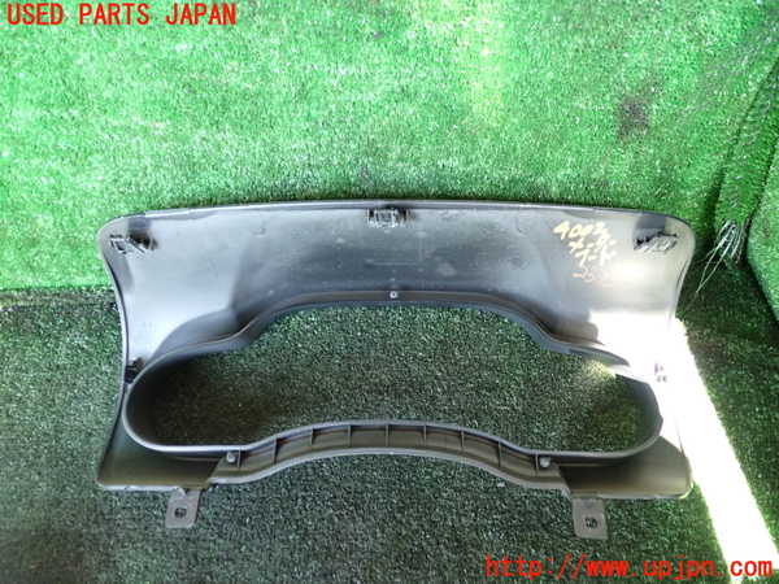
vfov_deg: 46.8
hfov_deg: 60.0
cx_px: 390
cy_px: 292
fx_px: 675
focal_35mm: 30
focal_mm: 5.4
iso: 250
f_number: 2.3
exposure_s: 1/30
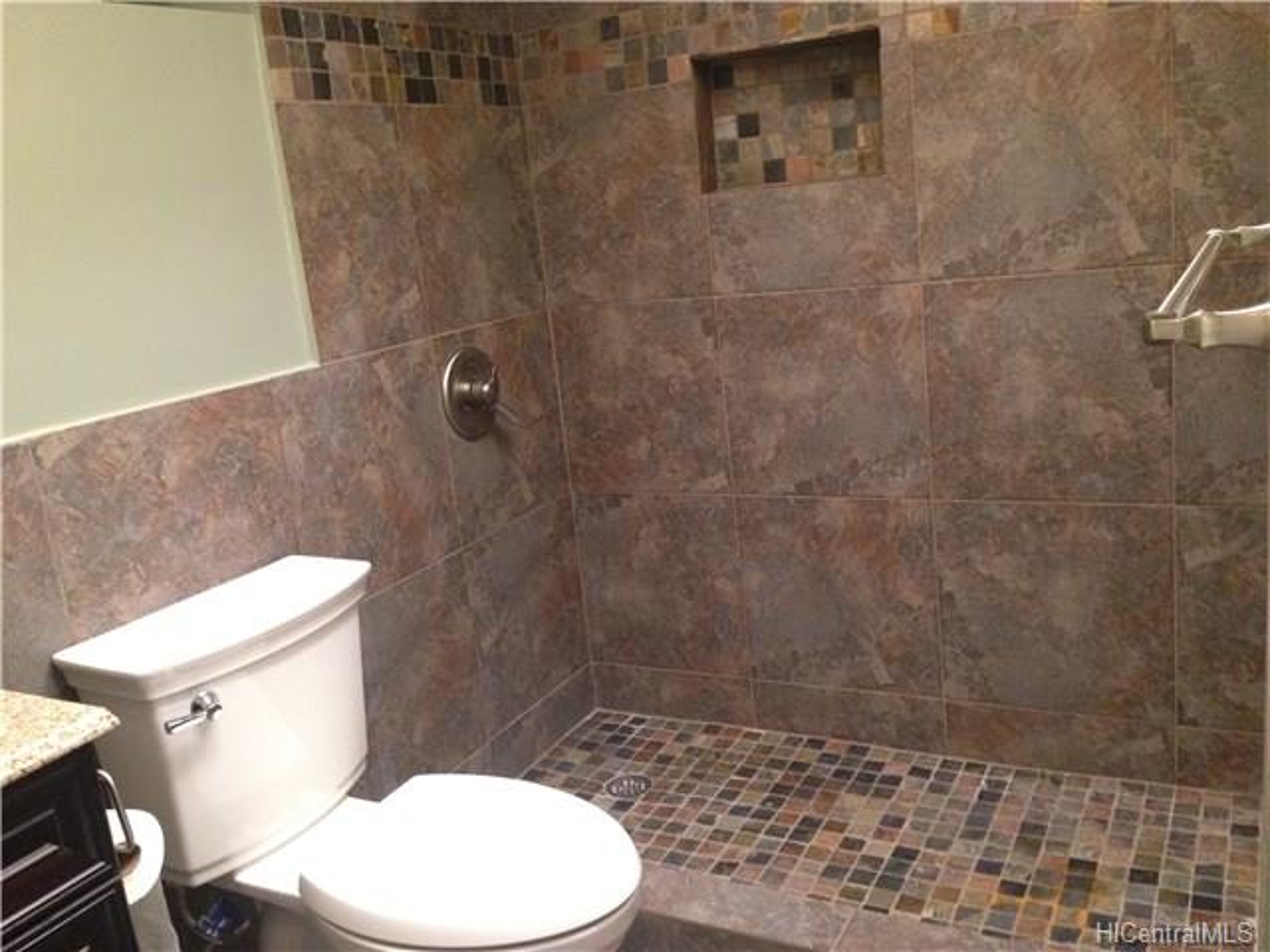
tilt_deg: -14.1
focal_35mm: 33
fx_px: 1211
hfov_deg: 55.4
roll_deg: +8.0
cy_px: 476
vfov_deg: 42.9
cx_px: 635
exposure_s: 1/20
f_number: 2.4
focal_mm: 4.12
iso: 320
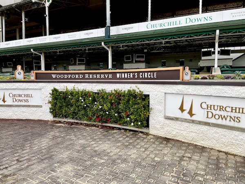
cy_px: 92
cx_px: 122
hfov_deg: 67.3
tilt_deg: -4.6
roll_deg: +0.0
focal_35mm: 26
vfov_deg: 53.1
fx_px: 184
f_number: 1.6
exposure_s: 1/365
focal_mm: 5.1
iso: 32
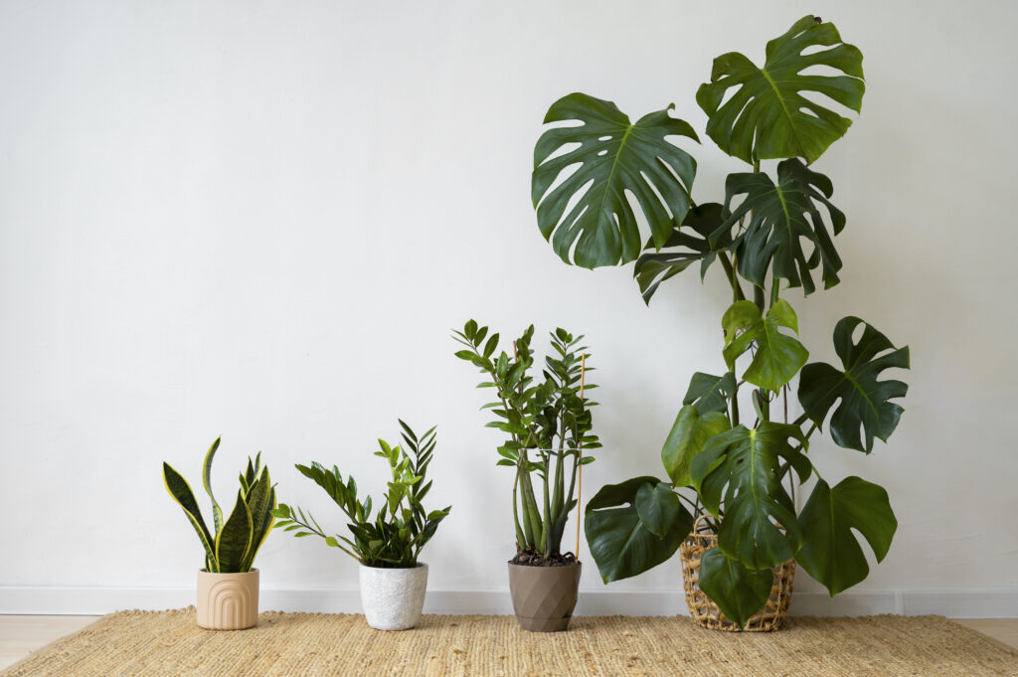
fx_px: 1328
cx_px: 509
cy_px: 338
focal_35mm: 47
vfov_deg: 28.6
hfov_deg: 41.9
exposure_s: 1/160
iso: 800
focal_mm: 47
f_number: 3.5
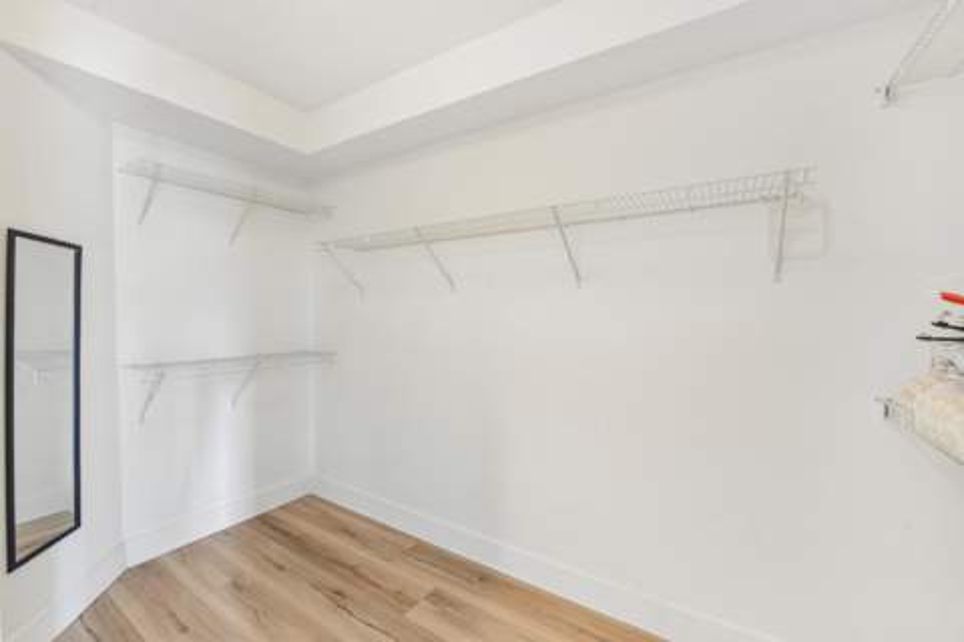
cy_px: 321
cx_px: 482
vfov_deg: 81.2
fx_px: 375
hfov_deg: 104.3
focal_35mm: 14
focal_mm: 14
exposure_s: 3
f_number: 9
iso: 200
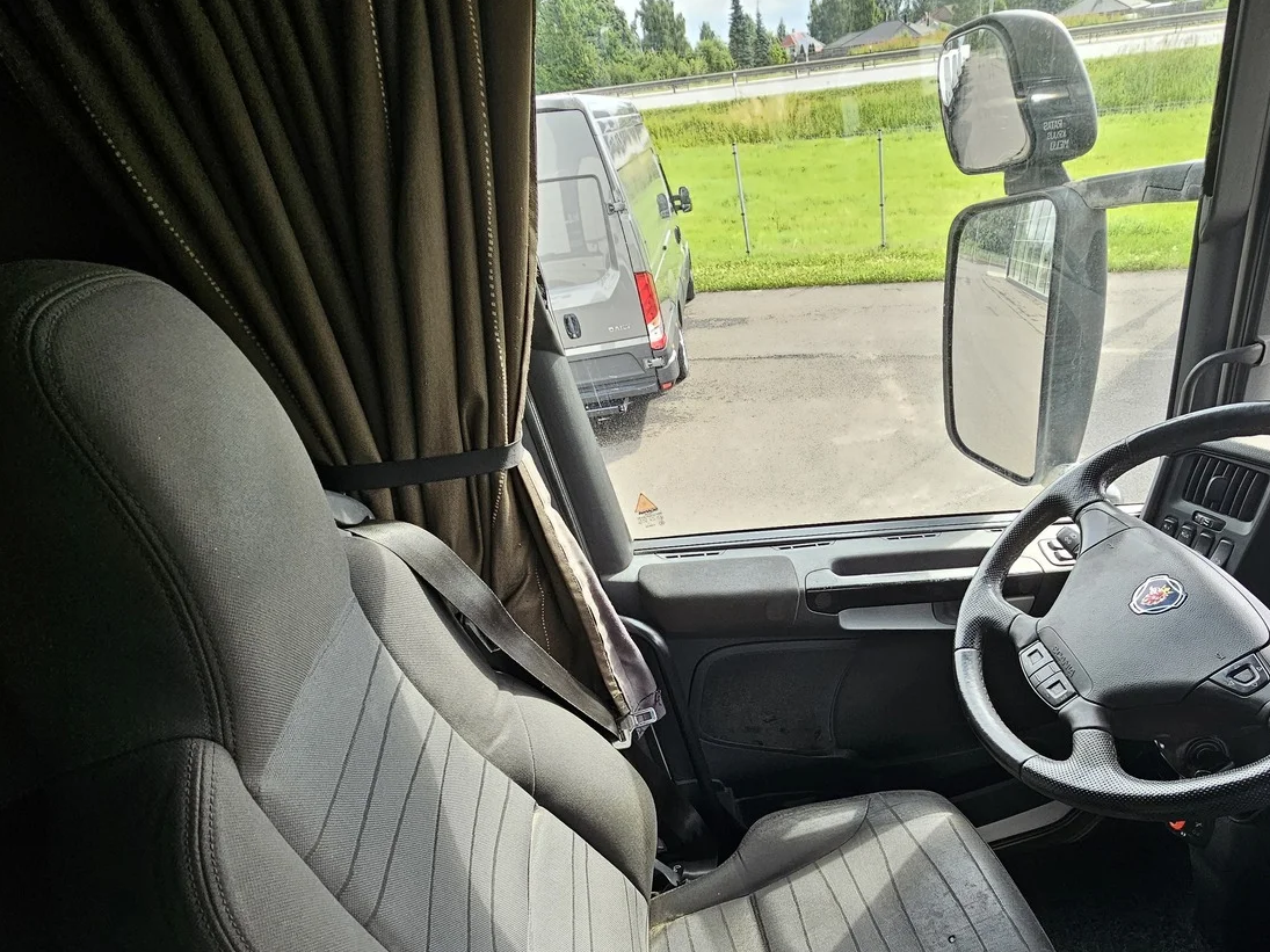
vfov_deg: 65.8
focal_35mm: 19
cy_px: 675
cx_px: 805
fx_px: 697
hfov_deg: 82.8
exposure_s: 1/217
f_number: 2.2
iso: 80
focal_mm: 2.2
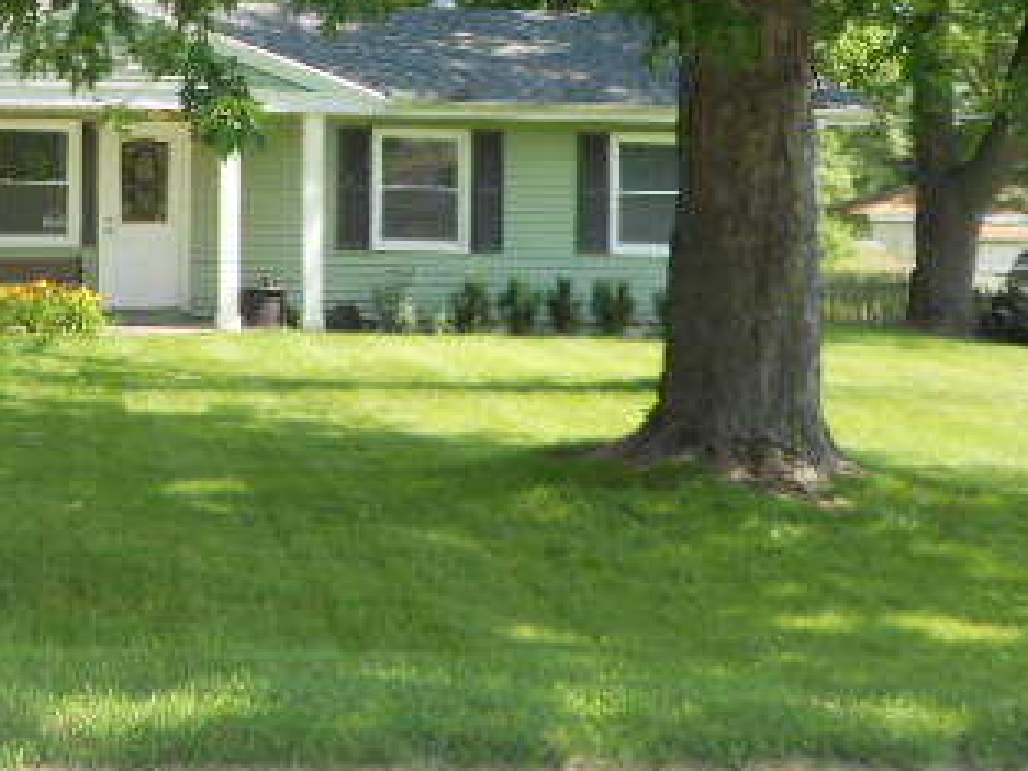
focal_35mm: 76
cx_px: 148
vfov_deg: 19.2
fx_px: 2257
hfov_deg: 25.1
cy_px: 135
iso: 80
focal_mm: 6.7
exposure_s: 1/160
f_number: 3.9
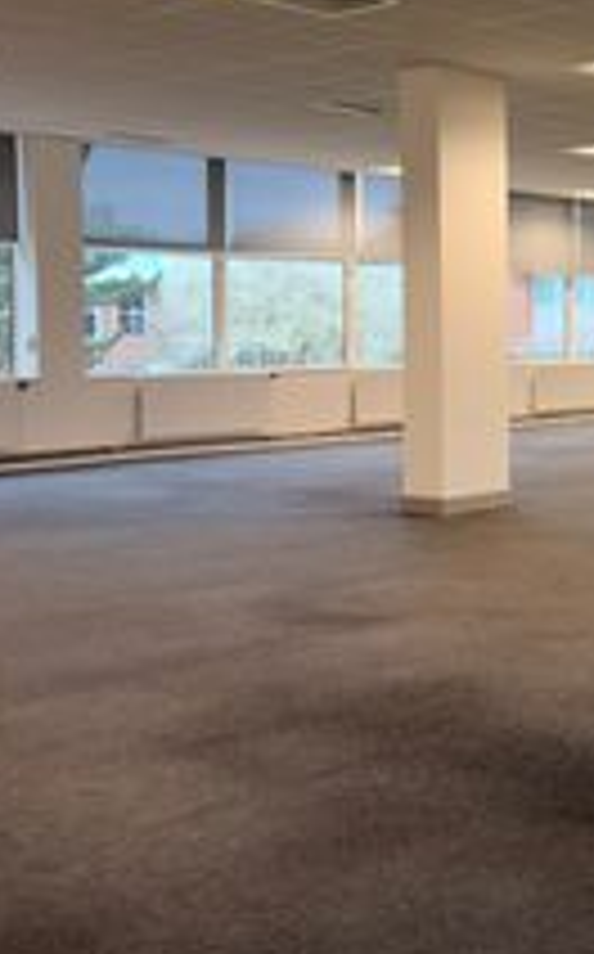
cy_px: 360
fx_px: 1351
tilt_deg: -0.6
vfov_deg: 38.7
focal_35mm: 52
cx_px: 774
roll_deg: +0.2
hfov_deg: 22.2
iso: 100
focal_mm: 5.96
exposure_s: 1/50
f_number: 1.6
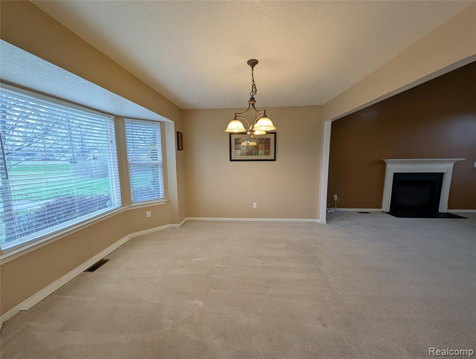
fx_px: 165
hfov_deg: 110.5
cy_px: 180
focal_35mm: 12
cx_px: 238
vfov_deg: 94.6
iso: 72
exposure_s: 1/120
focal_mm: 2.23
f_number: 1.95
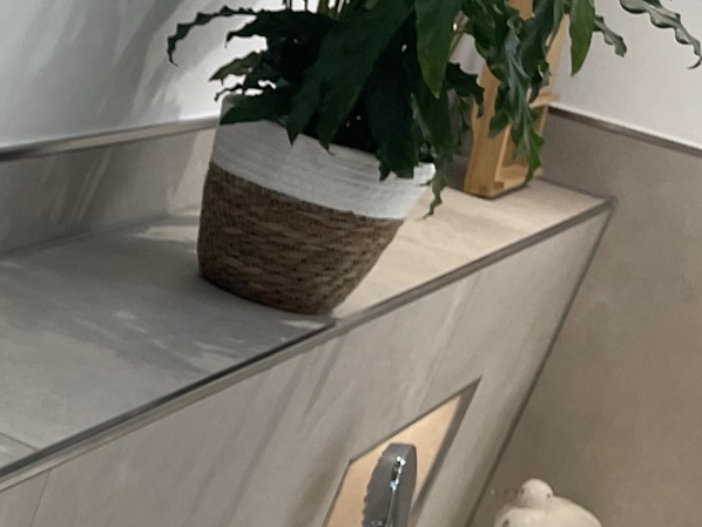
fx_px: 1806
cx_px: -492
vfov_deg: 16.4
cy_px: 461
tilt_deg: -22.0
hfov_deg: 18.2
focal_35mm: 89
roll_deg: -11.6
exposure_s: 1/100
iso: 100
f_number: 1.6
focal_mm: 4.2
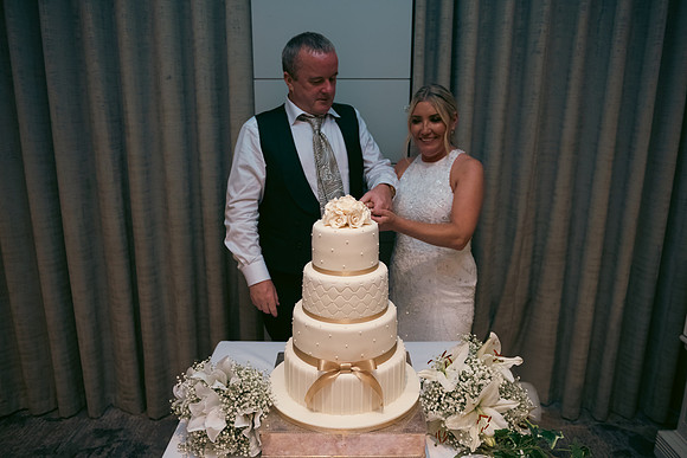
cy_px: 229
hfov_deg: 65.5
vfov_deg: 46.4
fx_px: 534
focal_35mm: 28
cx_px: 344
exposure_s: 1/160
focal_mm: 28
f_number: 3.5
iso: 800
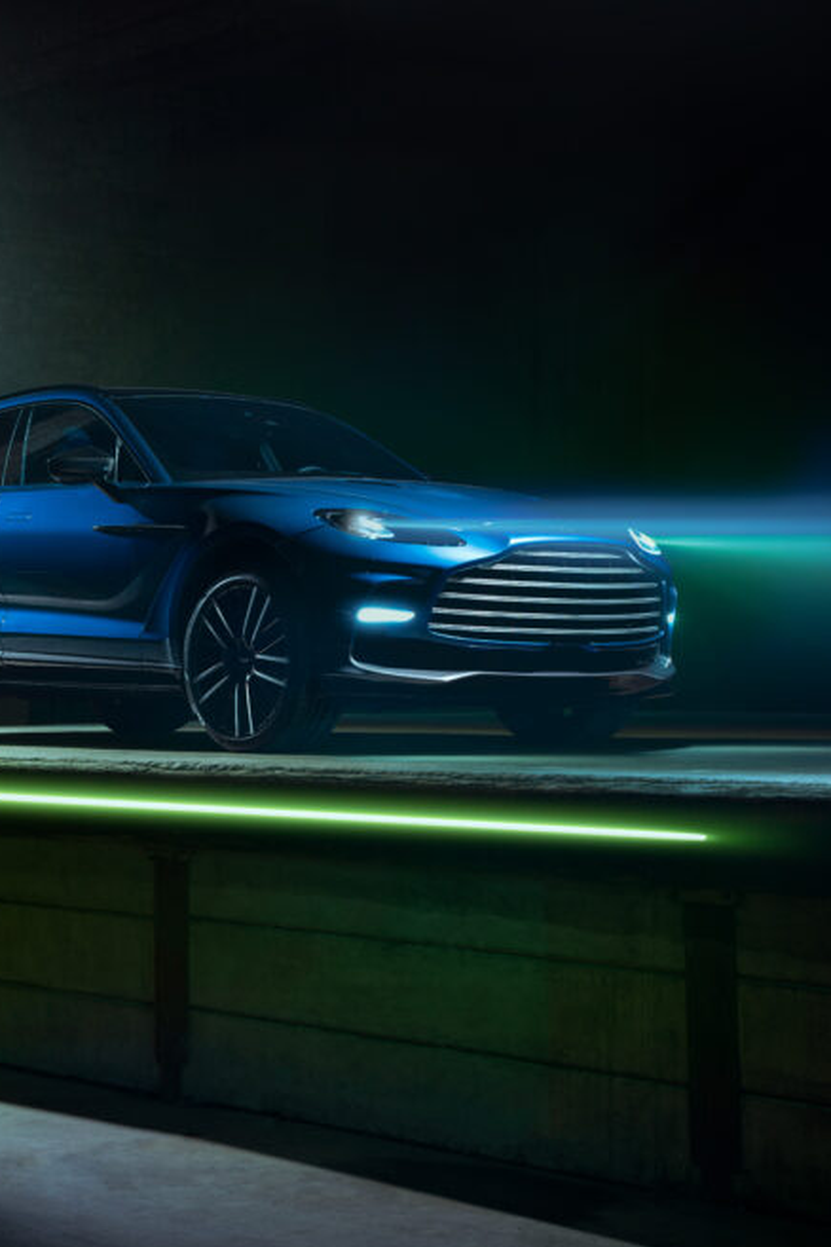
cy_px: 633
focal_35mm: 78
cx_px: 93
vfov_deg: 26.0
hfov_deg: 17.3
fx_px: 2701
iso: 100
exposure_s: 1/160
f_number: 5
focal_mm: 50
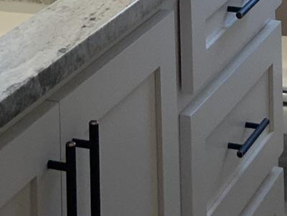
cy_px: -316
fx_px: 1227
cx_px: 138
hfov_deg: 13.3
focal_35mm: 148
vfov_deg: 9.0
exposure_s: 1/60
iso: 64
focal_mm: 3
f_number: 1.8
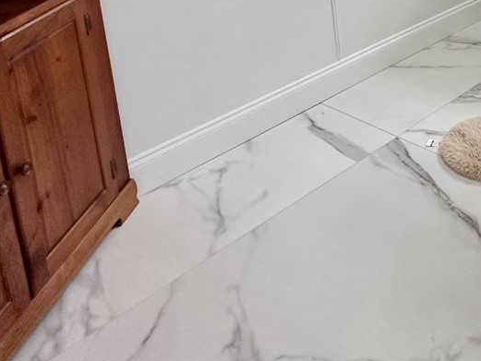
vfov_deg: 27.6
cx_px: 553
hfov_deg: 35.9
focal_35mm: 43
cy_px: -116
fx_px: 598
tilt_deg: -9.0
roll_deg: +2.2
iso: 160
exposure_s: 1/120
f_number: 2.2
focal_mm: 2.22
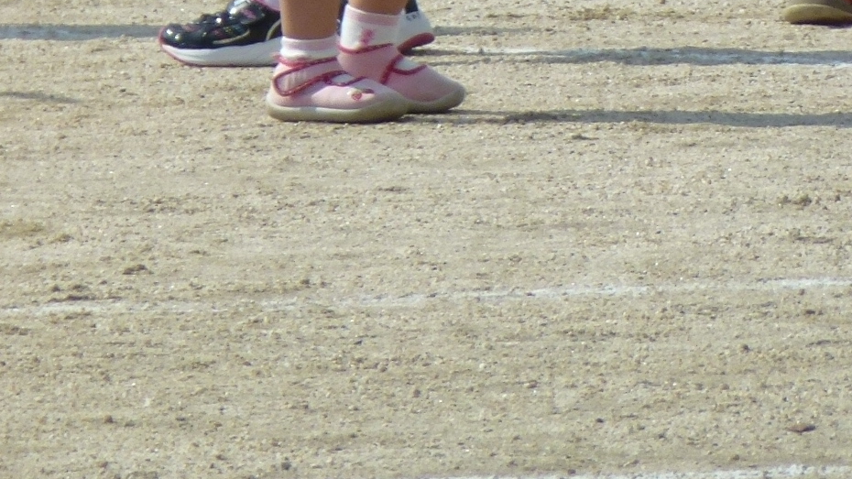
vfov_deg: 1.1
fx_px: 26024
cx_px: 850
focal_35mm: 1152
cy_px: -364
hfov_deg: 1.9
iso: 100
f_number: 5.9
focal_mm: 68.8
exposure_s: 1/500
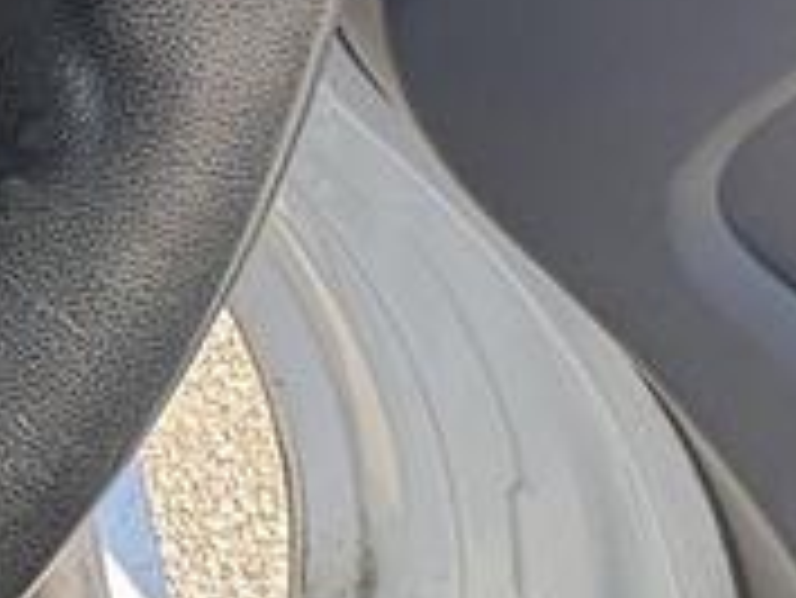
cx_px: -845
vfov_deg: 18.5
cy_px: -288
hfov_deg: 17.8
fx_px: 1634
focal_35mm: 71
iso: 80
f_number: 2.2
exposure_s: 1/141
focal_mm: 2.22
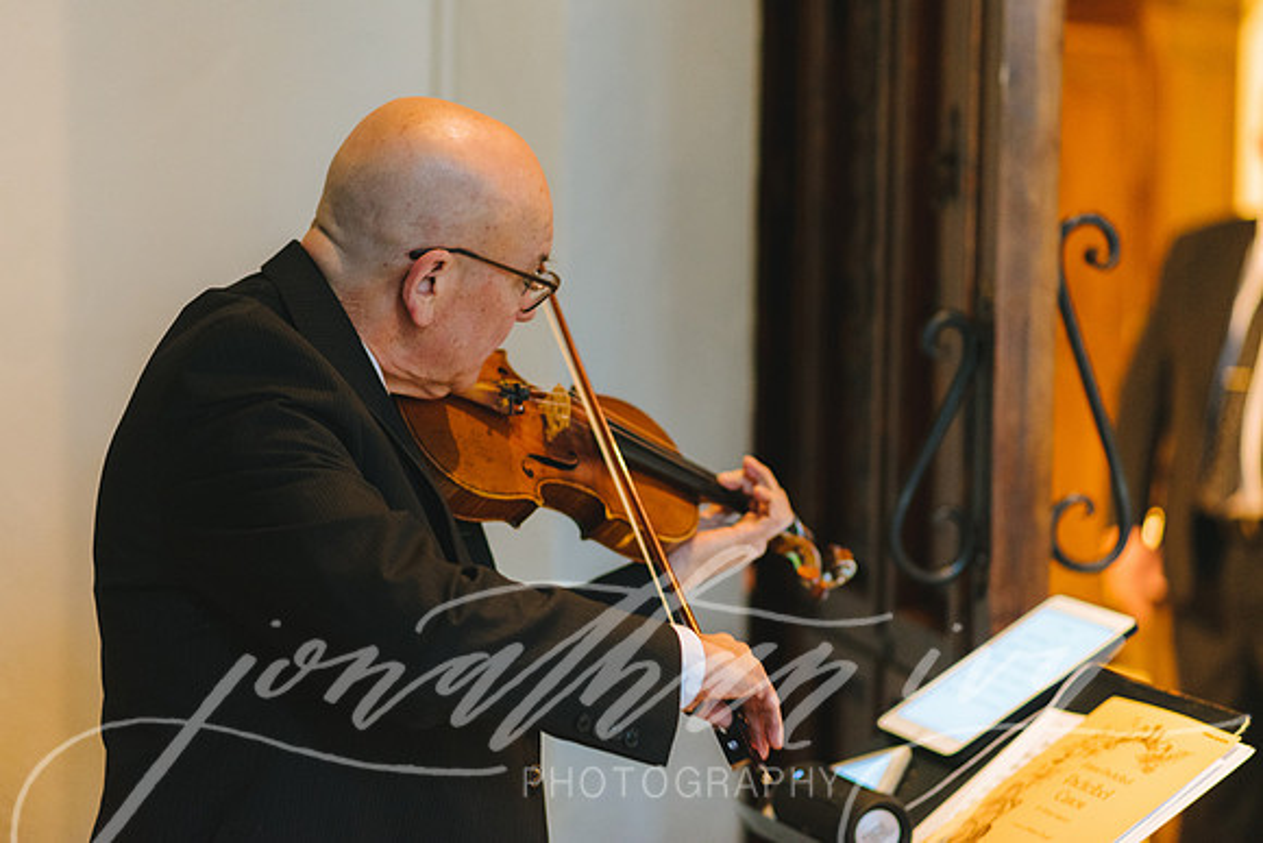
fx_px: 3188
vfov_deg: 15.1
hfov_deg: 22.4
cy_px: 392
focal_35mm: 91
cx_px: 588
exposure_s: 1/100
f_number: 2.2
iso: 1600
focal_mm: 85
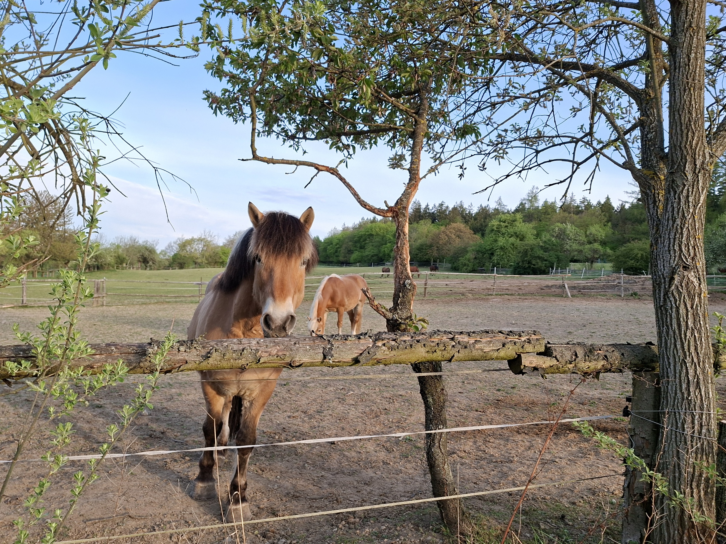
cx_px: 363
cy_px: 272
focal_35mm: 23
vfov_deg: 58.9
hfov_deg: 73.9
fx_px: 482
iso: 50
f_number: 1.8
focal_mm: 5.54
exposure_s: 1/526
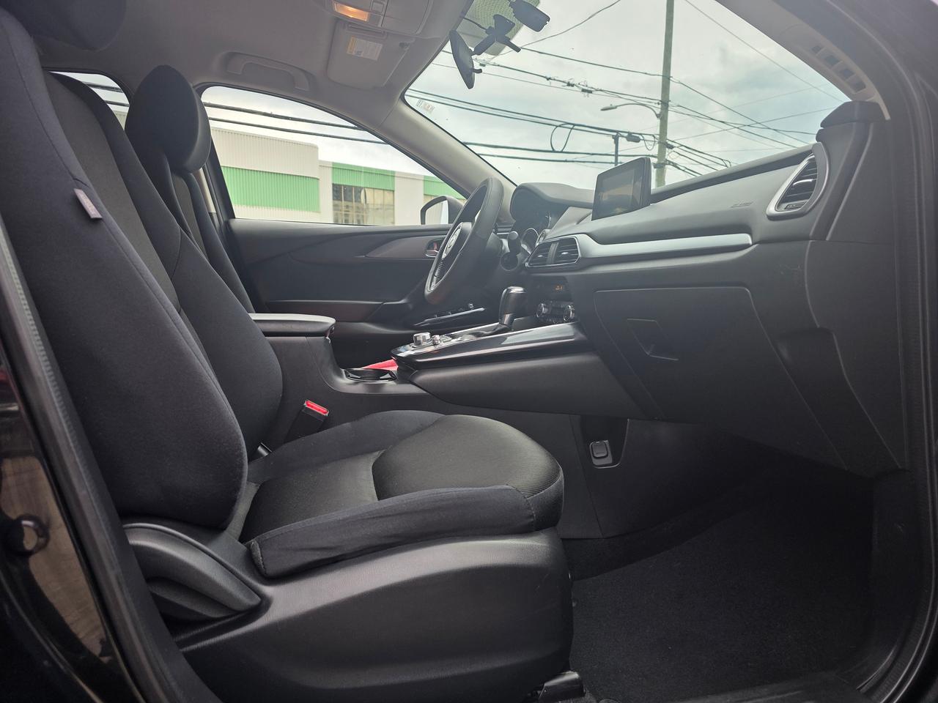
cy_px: 352
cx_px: 469
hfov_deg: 73.9
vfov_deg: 58.9
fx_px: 623
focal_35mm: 23
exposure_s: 1/1695
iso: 80
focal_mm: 6.3
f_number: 1.7
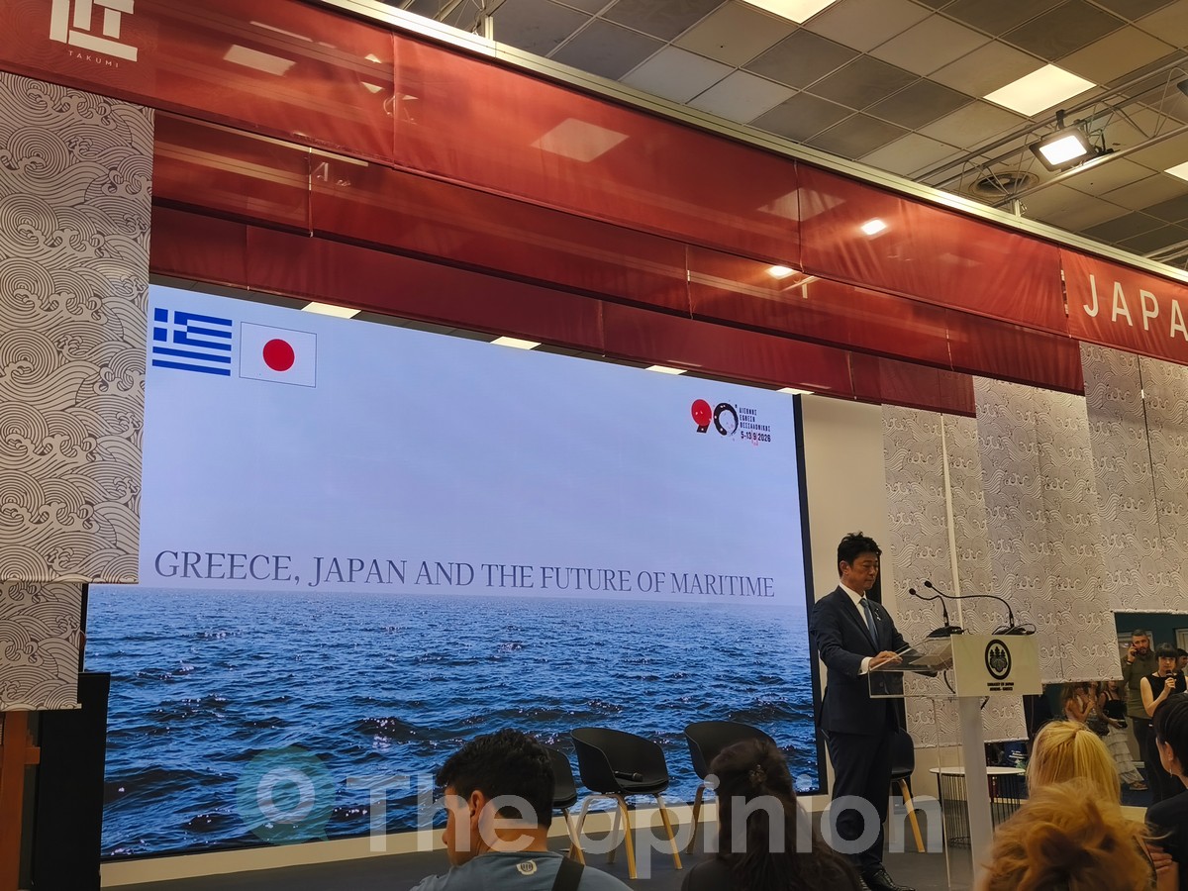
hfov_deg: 56.8
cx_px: 594
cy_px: 446
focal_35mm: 32
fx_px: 1098
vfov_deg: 44.2
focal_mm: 6.18
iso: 50
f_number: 1.65
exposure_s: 1/130
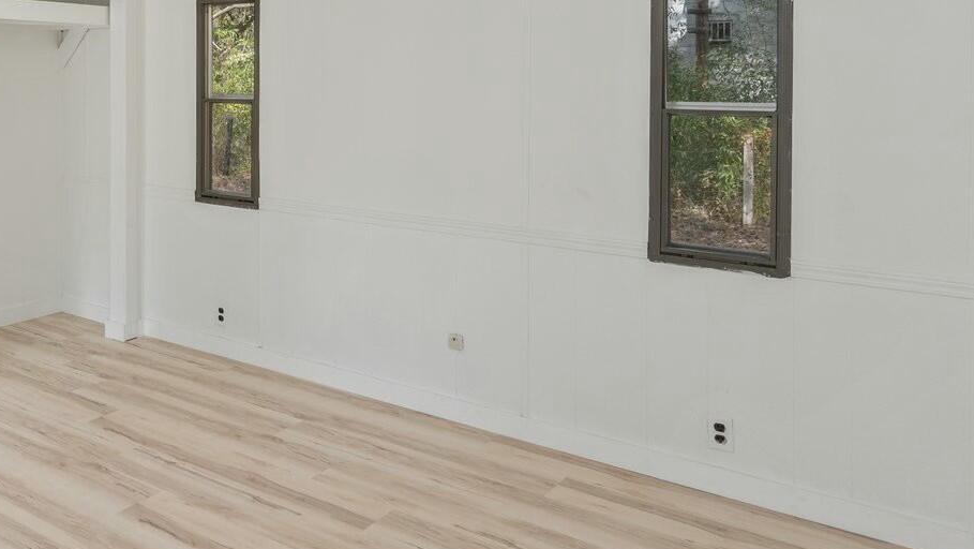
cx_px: 90
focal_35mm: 33
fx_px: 853
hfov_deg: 52.1
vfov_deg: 34.1
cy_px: 77
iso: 125
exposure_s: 1/40
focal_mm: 14
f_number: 9
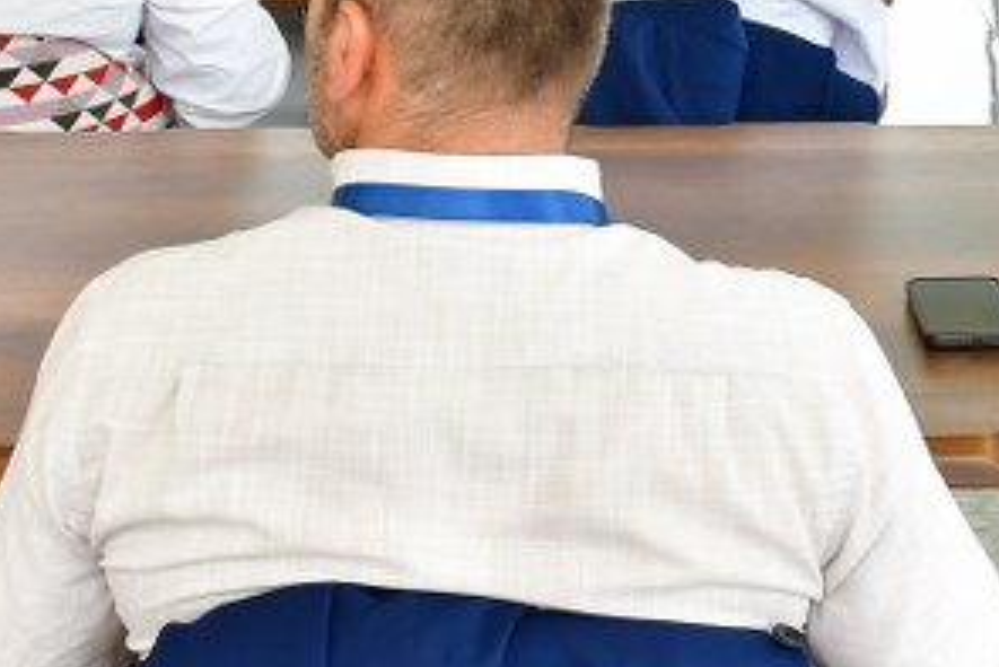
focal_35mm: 139
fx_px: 3859
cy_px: -178
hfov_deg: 14.6
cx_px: 955
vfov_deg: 9.7
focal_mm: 27
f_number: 8
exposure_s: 1/250
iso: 640
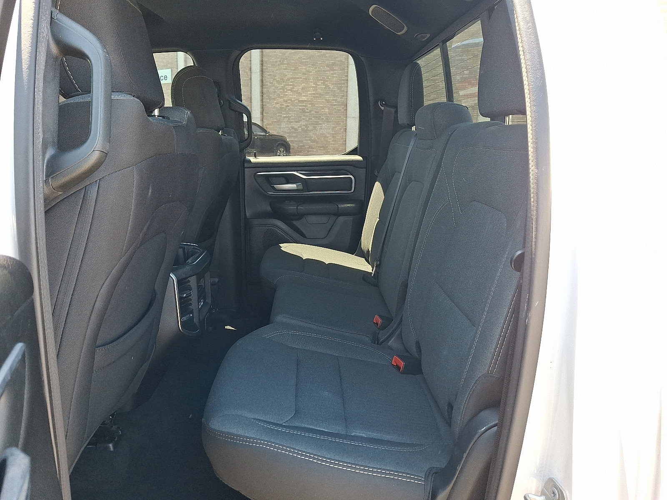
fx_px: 482
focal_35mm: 25
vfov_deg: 54.9
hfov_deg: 69.4
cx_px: 334
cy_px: 250
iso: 61
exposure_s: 1/100
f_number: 1.8
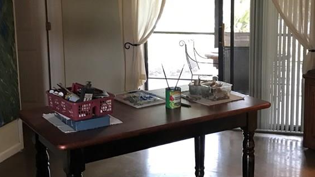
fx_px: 459
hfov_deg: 37.7
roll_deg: +0.5
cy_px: 70
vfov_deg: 21.8
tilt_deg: -9.2
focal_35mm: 55
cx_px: 192
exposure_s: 1/13
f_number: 1.8
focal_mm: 3.99
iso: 100
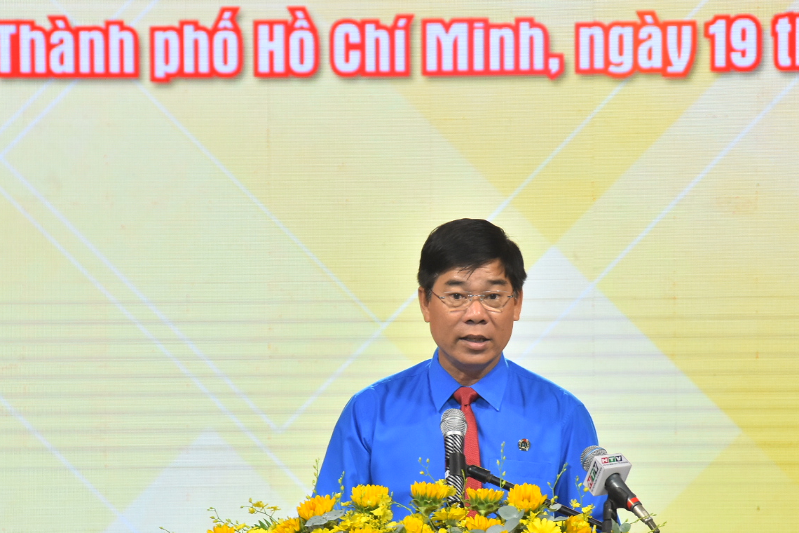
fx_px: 6147
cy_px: 347
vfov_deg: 5.0
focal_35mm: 277
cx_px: 469
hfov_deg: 7.4
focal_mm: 130
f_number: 9
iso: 1000
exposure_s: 1/160
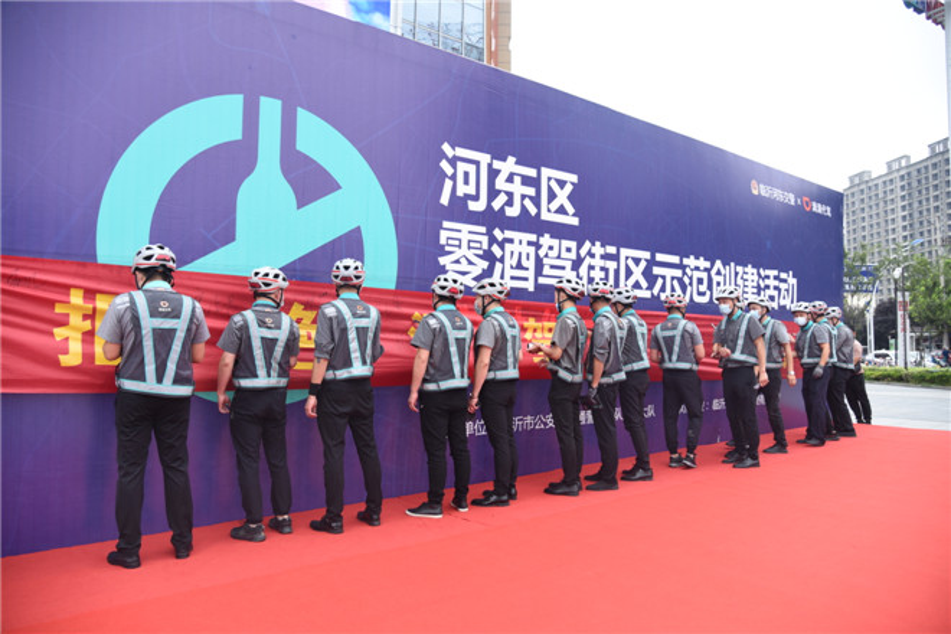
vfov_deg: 53.1
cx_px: 476
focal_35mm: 24
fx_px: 634
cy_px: 317
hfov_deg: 73.7
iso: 100
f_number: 4.5
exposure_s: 1/80
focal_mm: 24
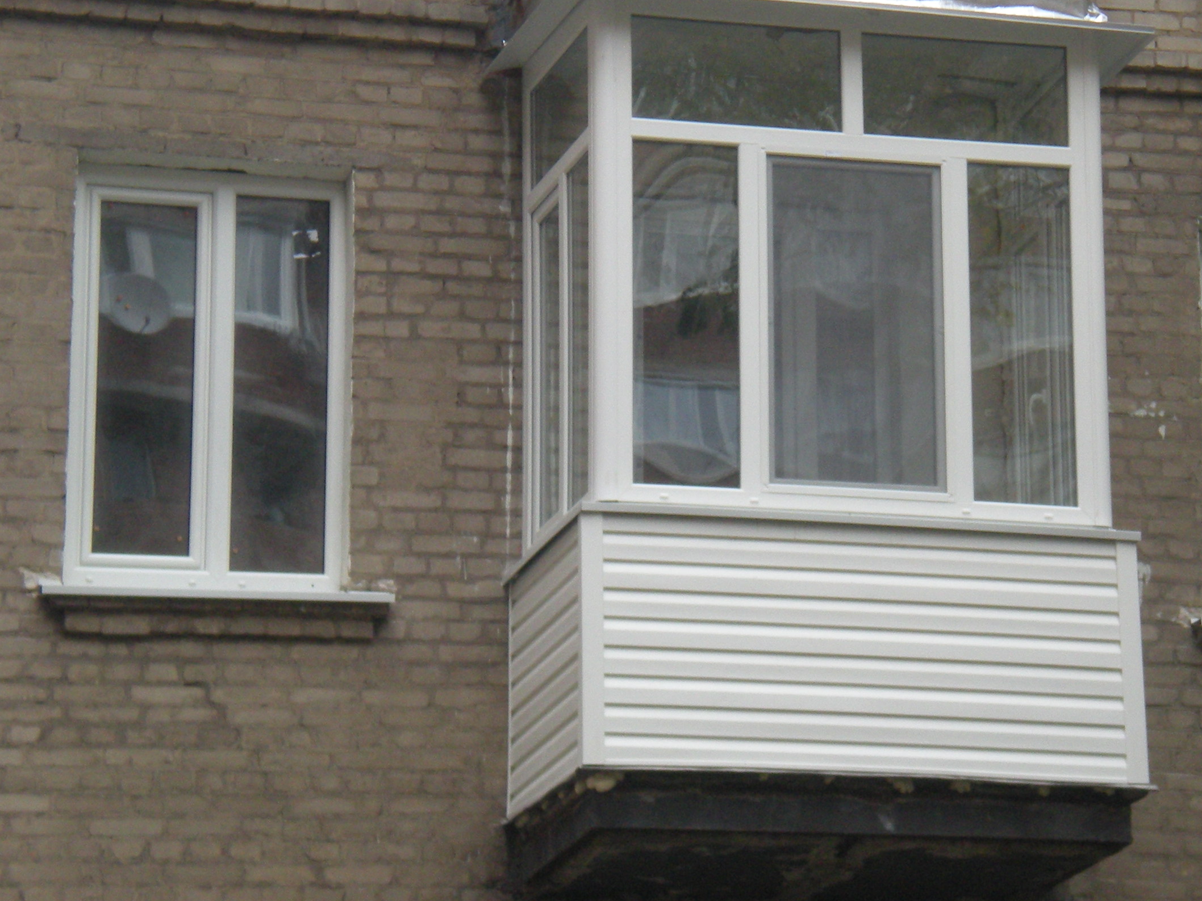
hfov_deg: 12.2
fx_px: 5625
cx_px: 845
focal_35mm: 162
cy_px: 252
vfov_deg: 9.2
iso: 222
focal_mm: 17.3
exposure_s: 1/60
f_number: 5.7
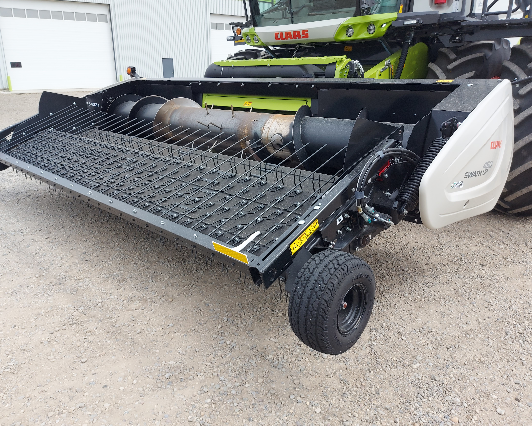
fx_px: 409
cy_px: 208
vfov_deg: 54.9
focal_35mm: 26
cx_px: 249
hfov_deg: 66.0
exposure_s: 1/470
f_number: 1.8
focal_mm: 5.23
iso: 32
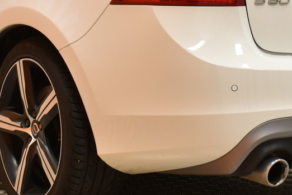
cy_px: 23
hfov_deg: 16.3
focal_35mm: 126
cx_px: 151
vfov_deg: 10.9
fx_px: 1018
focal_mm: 27
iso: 360
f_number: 4
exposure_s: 1/40
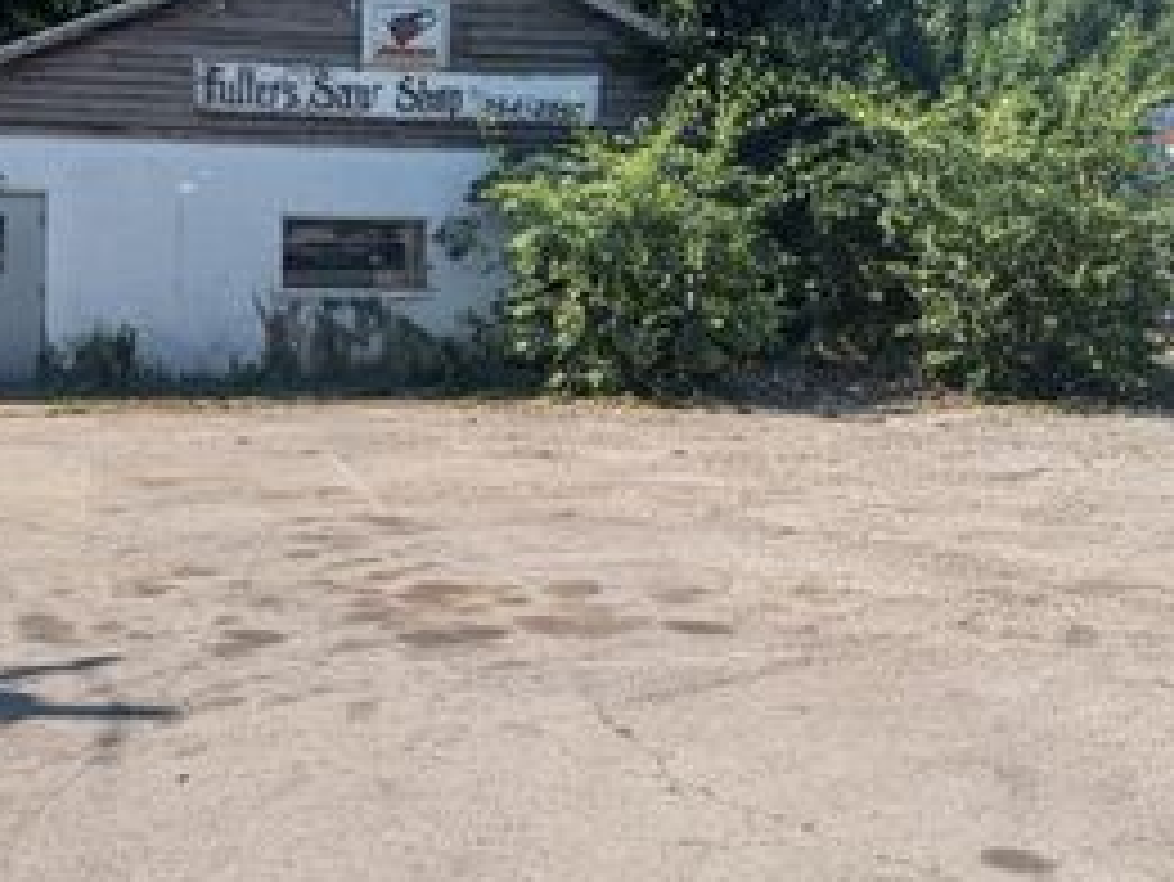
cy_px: 324
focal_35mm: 46
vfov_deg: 31.4
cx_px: 306
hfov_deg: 40.2
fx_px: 1561
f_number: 1.68
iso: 20
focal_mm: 6.9
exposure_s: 1/814
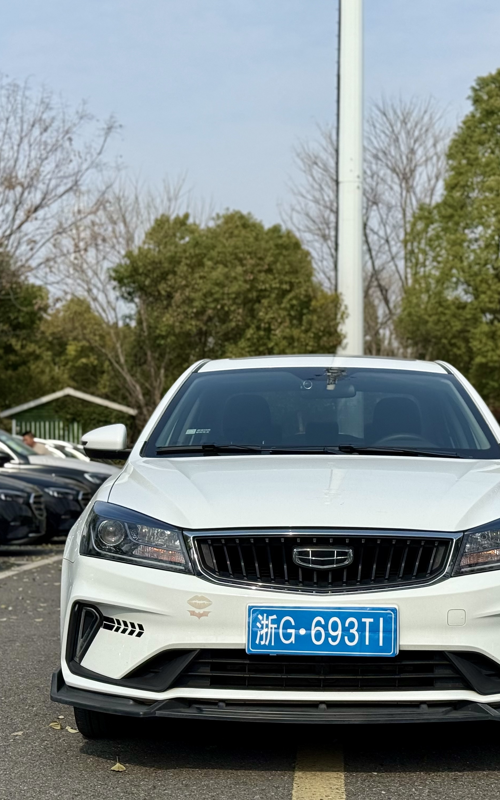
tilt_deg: +2.5
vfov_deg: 30.2
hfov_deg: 19.1
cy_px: 400
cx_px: 316
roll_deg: -0.1
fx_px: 1482
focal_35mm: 68
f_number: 1.78
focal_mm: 6.76
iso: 80
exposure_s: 1/8772
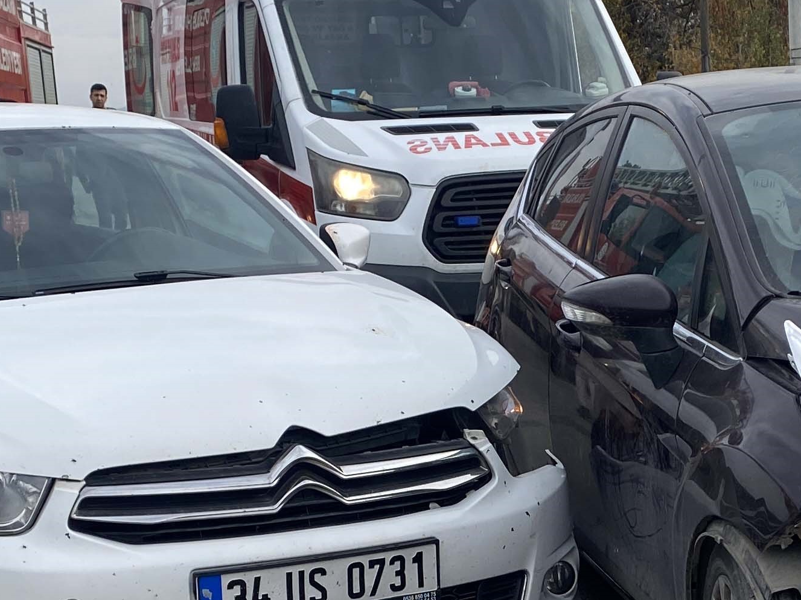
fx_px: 1828
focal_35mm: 79
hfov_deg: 24.4
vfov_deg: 18.2
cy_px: 598
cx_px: 605
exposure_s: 1/1678
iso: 32
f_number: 1.8
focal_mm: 4.25
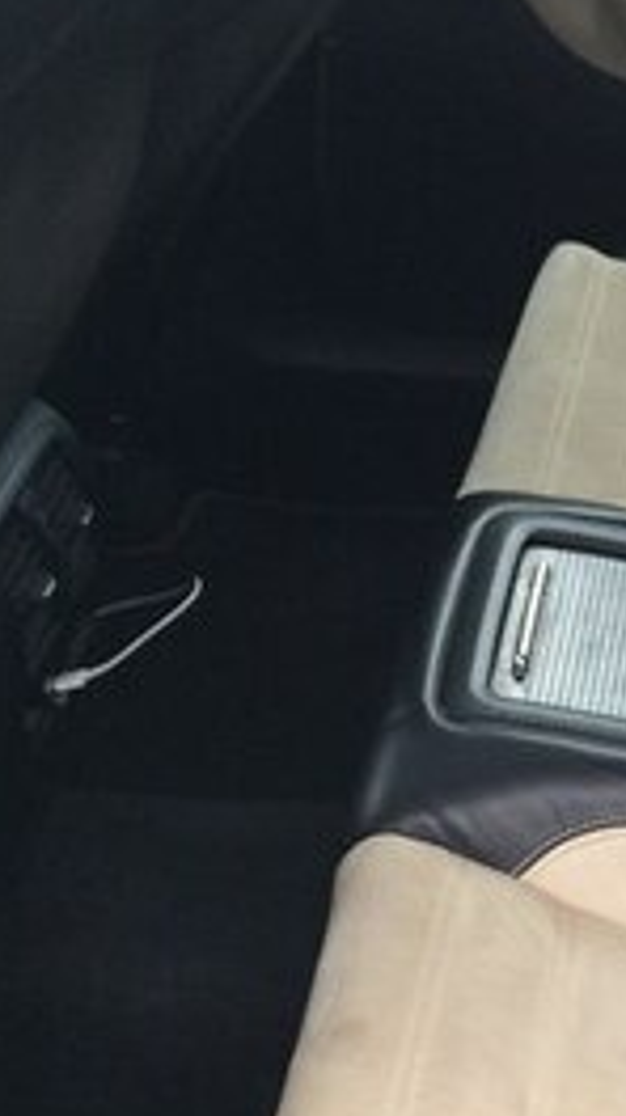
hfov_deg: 14.0
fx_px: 2337
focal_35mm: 79
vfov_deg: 26.8
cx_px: 1032
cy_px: 662
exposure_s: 1/100
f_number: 2.2
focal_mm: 4.15
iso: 40
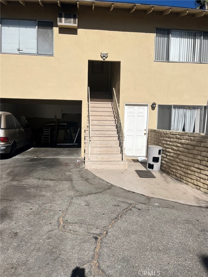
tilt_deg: -3.8
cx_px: 104
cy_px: 138
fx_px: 208
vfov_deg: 67.3
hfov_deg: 53.1
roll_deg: -1.9
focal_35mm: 26
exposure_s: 1/7874
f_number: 1.6
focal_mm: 5.1
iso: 50
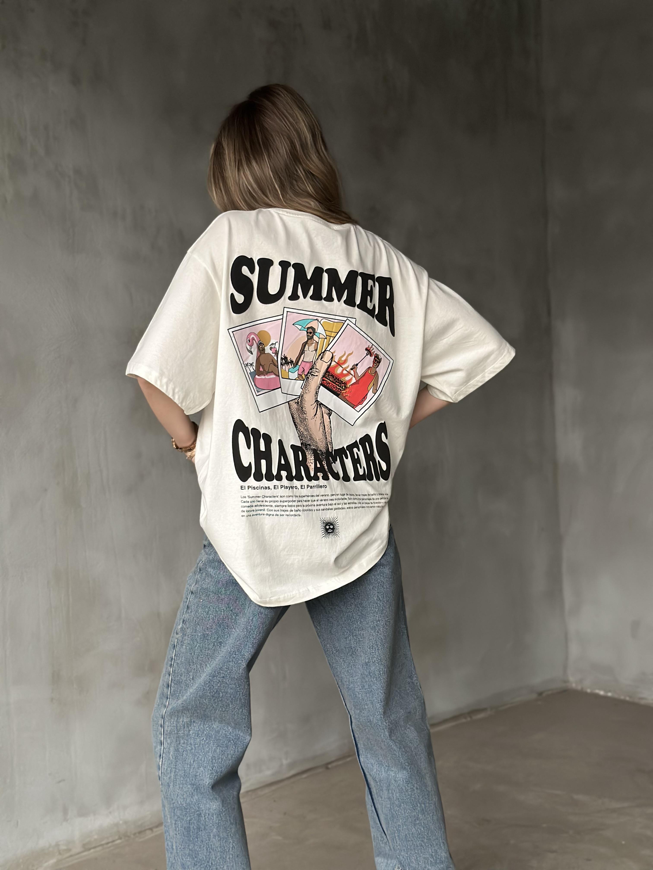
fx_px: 1207
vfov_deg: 39.7
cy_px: 435
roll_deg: +0.8
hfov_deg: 30.3
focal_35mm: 48
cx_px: 326
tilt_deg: -3.1
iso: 320
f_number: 1.78
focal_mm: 6.86
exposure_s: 1/60
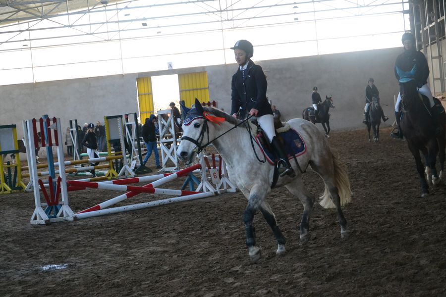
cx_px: 223
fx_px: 966
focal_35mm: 78
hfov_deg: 26.0
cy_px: 148
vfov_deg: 17.5
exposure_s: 1/400
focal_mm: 52
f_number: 5
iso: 3200
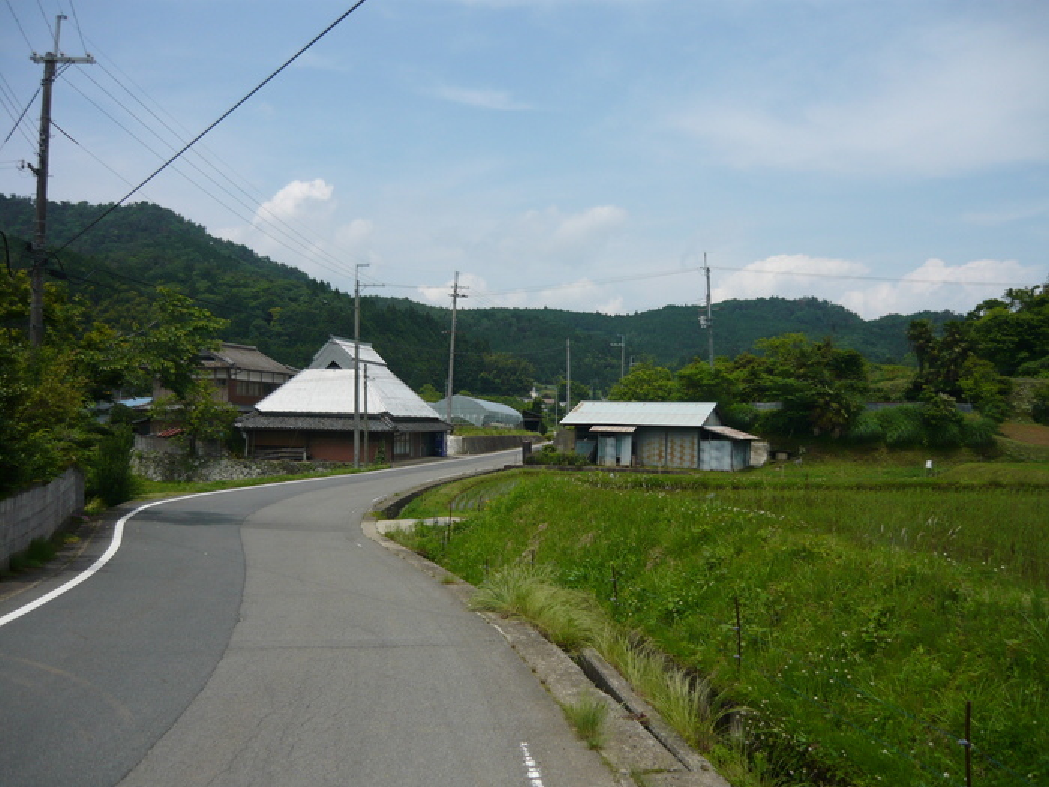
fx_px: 1000
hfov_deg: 55.4
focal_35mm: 33
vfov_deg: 42.9
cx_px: 524
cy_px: 394
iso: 100
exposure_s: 1/250
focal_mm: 5.5
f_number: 8
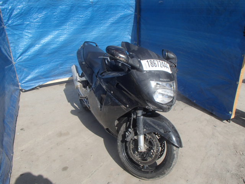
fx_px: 198
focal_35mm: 28
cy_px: 92
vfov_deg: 49.7
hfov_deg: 63.4
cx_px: 122
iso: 100
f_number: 11
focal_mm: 5
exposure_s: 1/125
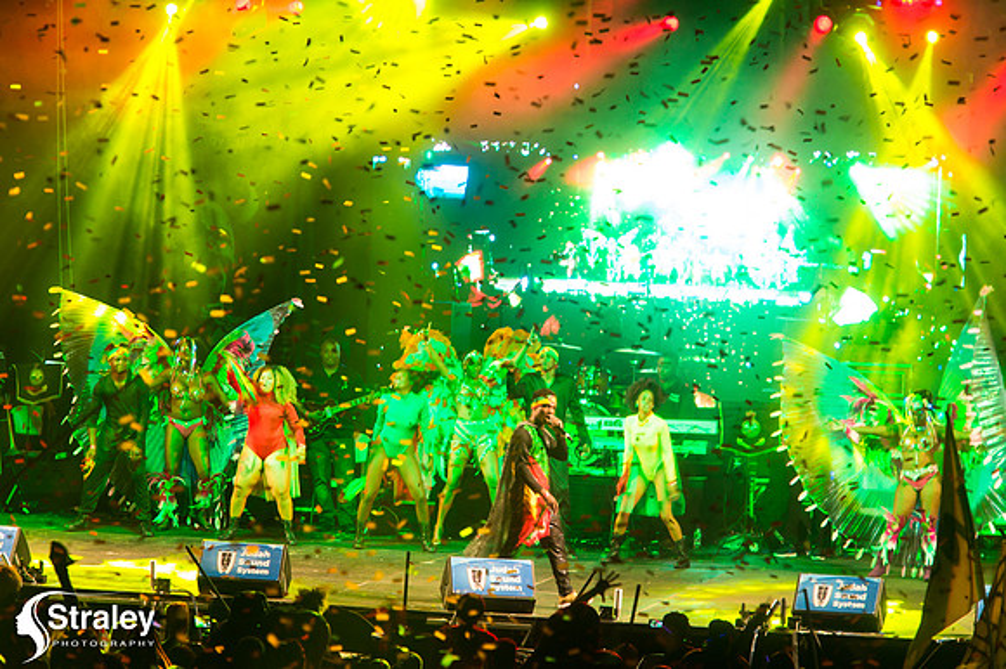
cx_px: 503
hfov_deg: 9.0
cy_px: 334
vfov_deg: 6.0
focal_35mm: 230
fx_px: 6423
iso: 2000
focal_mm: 230
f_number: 5.6
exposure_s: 1/60
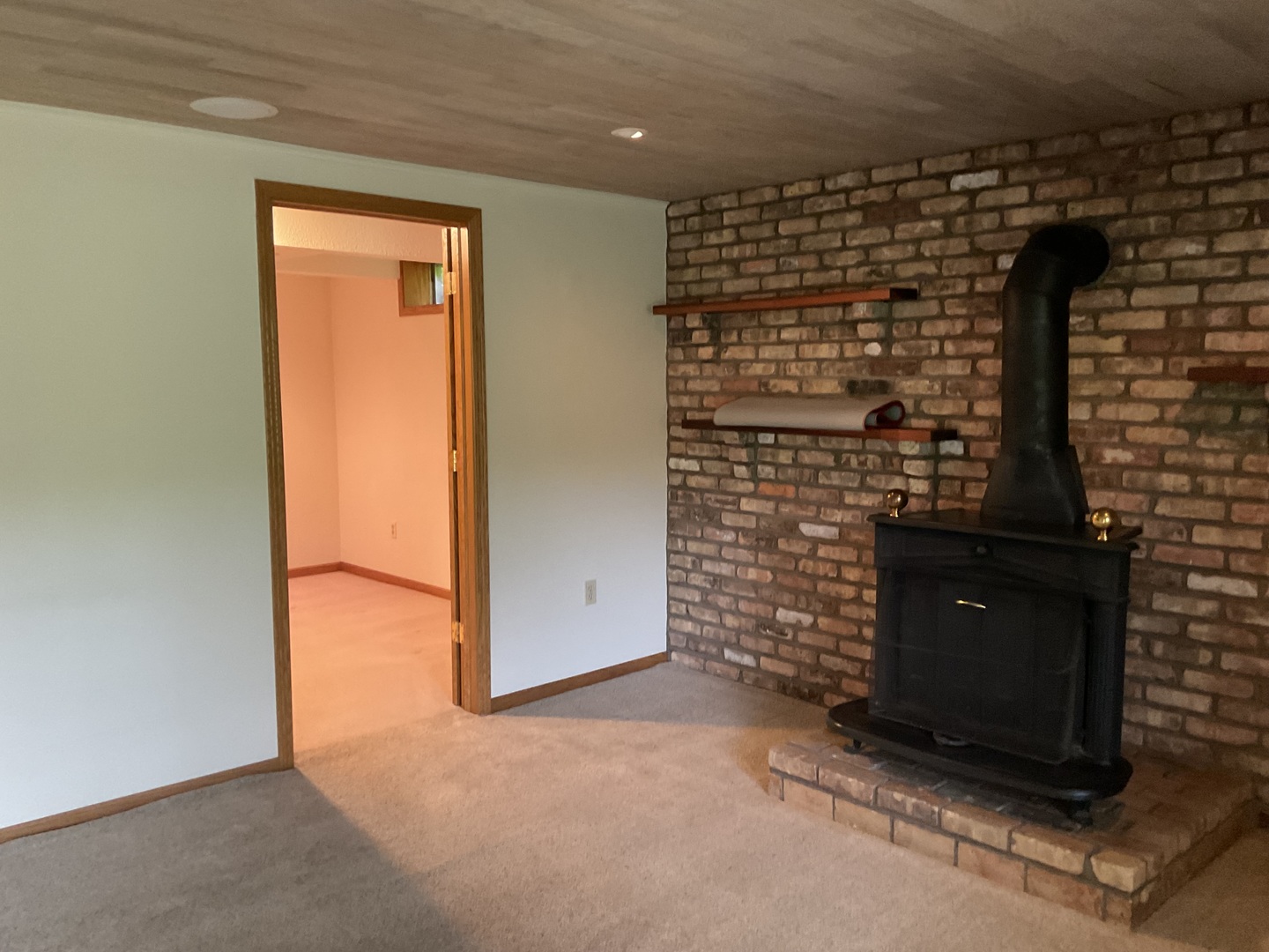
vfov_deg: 48.2
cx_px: 634
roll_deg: +0.3
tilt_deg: -5.9
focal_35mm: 29
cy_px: 476
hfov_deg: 61.7
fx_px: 1063
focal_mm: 3
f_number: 1.8
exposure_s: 1/30
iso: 250
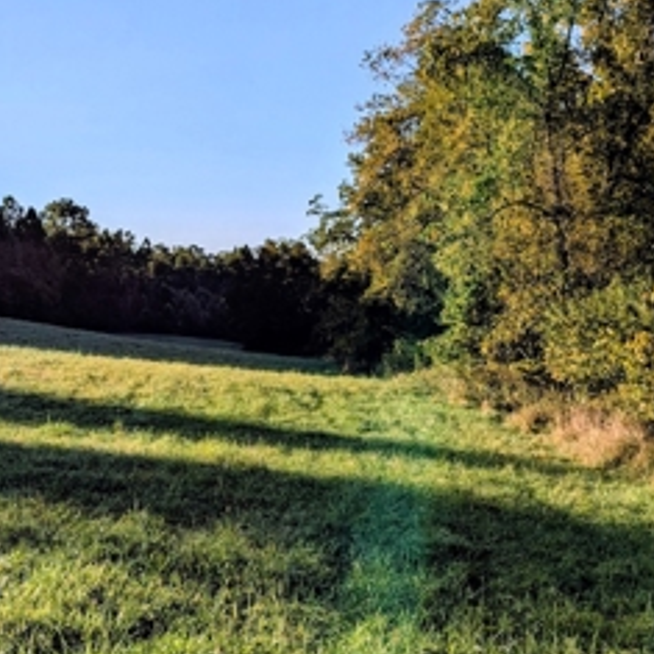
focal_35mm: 48
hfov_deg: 33.8
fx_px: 1026
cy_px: 281
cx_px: 90
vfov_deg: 35.3
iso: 39
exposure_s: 1/2463
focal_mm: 6.81
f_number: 1.85
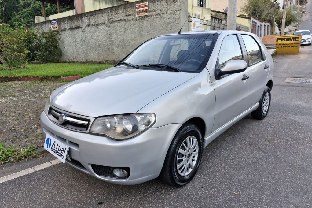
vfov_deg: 53.1
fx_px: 208
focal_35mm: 24
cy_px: 103
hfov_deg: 73.8
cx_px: 156
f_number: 1.8
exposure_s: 1/180
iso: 100
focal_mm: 5.54
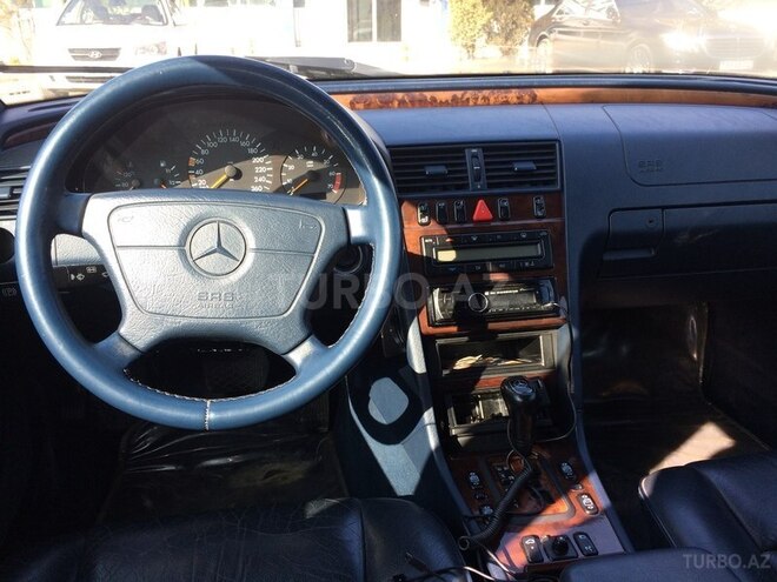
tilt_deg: -20.9
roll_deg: +0.6
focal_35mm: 29
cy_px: 291
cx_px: 388
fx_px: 651
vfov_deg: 48.2
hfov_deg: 61.7
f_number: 2.2
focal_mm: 4.15
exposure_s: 1/217
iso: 32
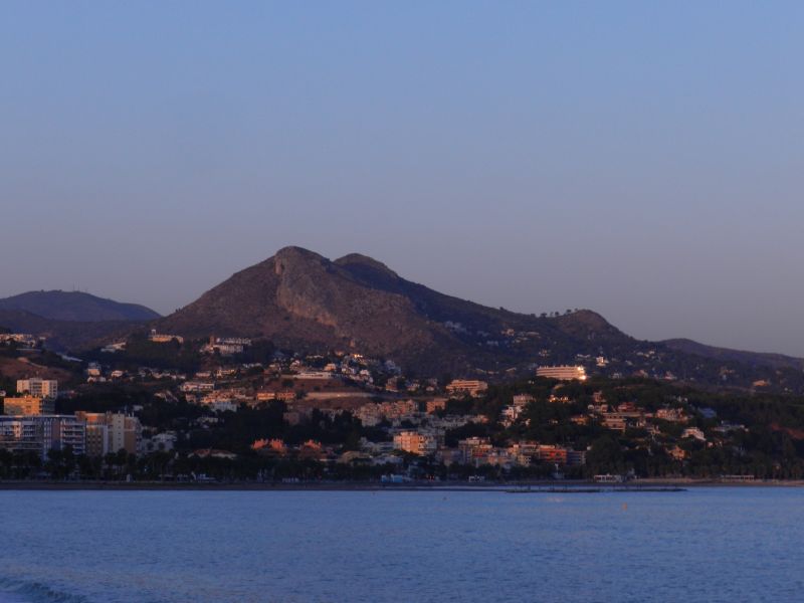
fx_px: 2671
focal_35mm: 115
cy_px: 302
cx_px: 402
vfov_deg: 12.9
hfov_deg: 17.1
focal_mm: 20.5
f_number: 4.8
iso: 160
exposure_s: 1/400
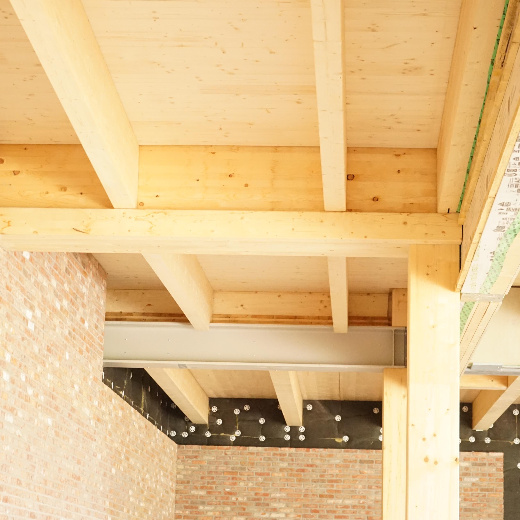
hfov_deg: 19.3
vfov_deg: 19.3
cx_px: 207
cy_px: 260
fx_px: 1530
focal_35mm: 90
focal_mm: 70
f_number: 5.6
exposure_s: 1/250
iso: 6400
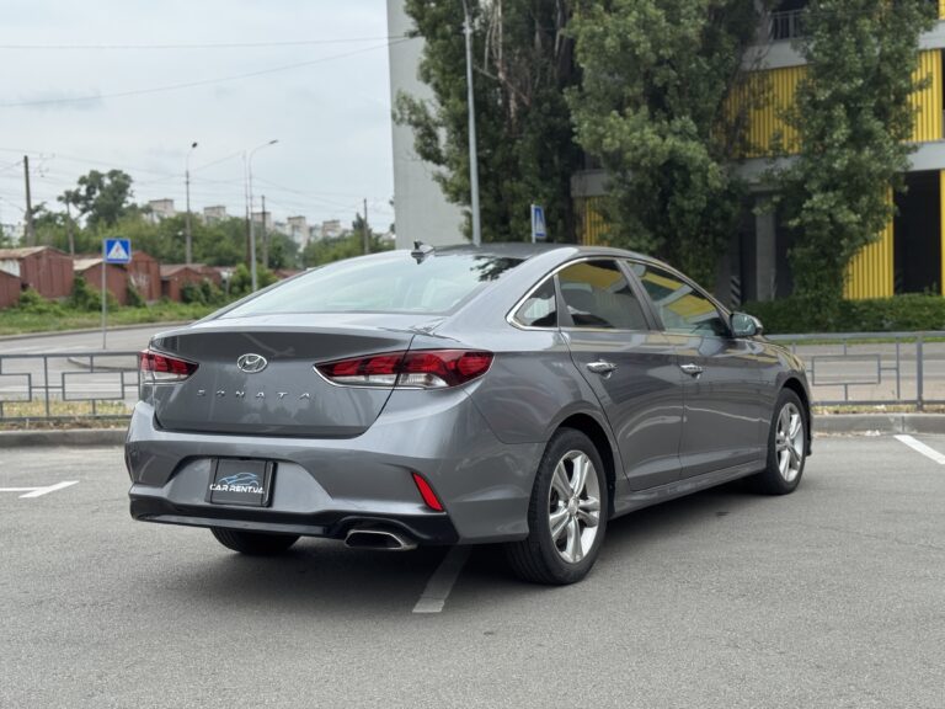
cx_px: 472
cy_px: 354
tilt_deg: -2.8
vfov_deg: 30.3
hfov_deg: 39.7
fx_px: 1310
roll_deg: +2.4
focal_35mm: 48
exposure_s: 1/1637
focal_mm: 6.76
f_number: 1.78
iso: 64
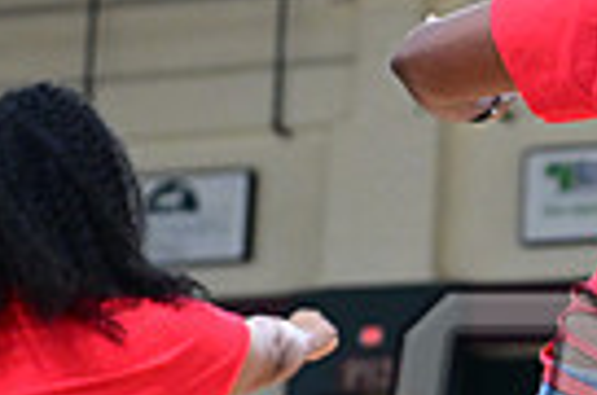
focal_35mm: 214
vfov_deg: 6.4
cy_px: 408
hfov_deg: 9.2
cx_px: 1045
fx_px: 3541
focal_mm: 50
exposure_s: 1/1000
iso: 6400
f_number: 3.2
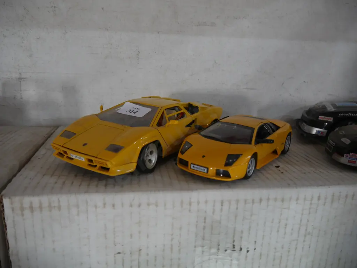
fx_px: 289
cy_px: 134
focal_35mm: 28
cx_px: 178
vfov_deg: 49.7
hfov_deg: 63.4
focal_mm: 14
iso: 800
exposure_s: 1/60
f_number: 3.5
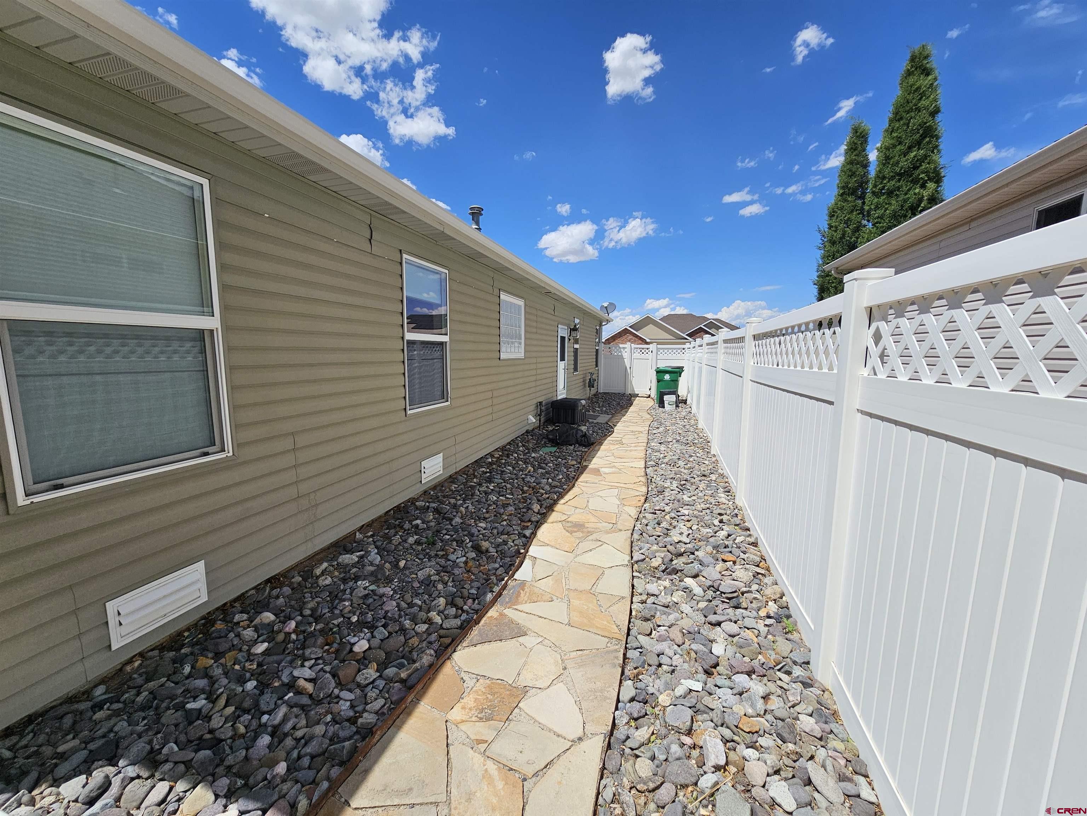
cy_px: 408
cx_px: 544
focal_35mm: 13
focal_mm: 2.2
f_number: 2.2
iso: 50
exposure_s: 1/3967
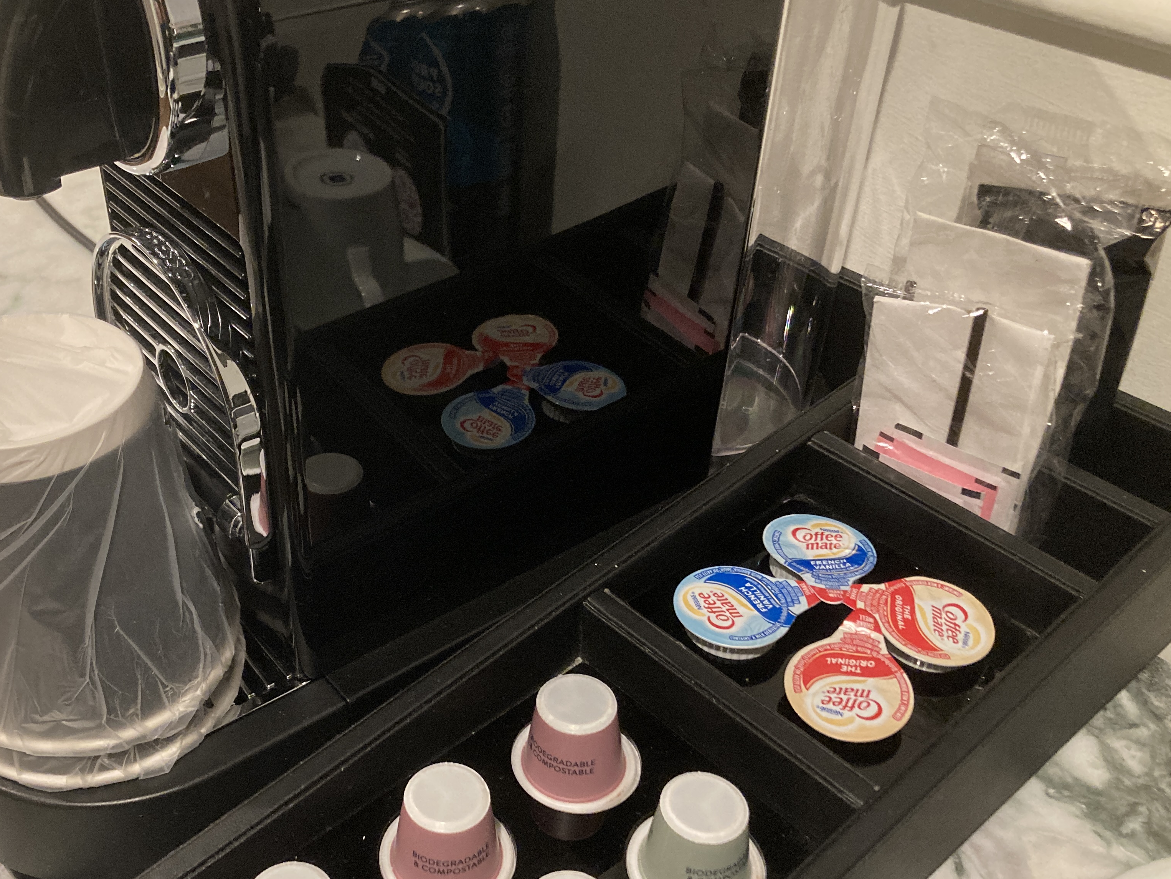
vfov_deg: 38.6
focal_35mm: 37
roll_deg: -0.1
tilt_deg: -38.7
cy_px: 474
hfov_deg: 49.8
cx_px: 469
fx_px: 1252
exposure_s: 1/60
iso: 320
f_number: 1.8
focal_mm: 3.99
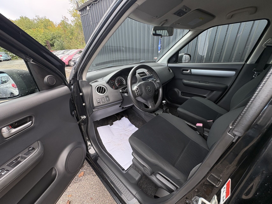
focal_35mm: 14
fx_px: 110
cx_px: 136
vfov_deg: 85.7
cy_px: 102
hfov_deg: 102.1
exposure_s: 1/128
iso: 64
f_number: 2.2
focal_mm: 2.22
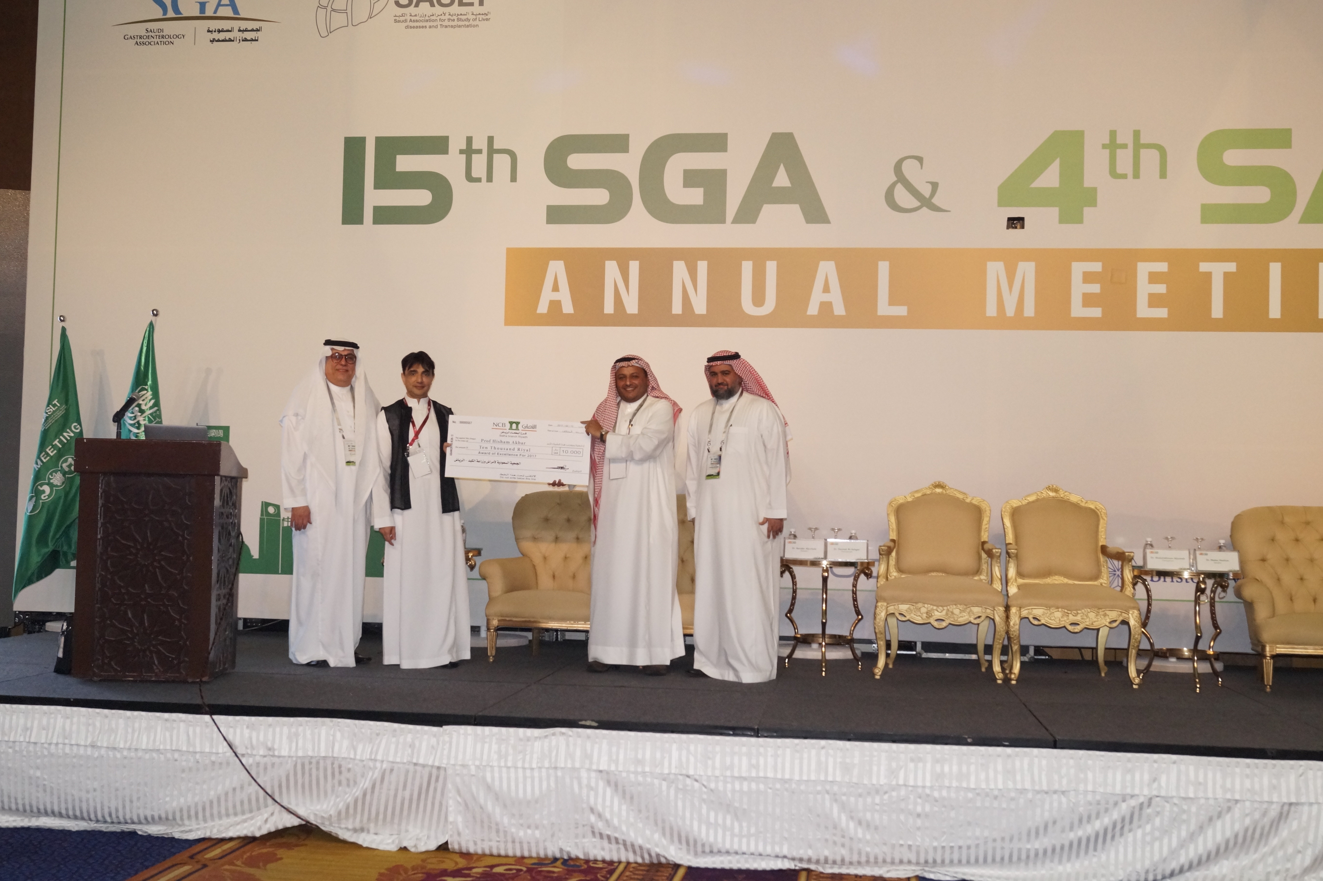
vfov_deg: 34.2
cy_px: 440
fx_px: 1432
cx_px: 662
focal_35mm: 39
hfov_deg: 49.6
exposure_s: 1/100
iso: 1600
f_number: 9
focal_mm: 26
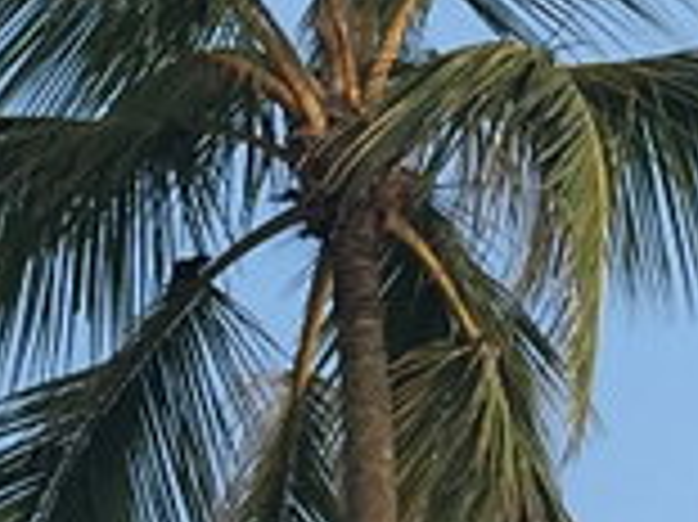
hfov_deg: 6.6
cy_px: 27
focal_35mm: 299
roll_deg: +0.8
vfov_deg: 5.0
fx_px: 6024
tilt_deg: +21.5
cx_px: 802
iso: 25
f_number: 2.2
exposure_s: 1/686
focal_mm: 4.15
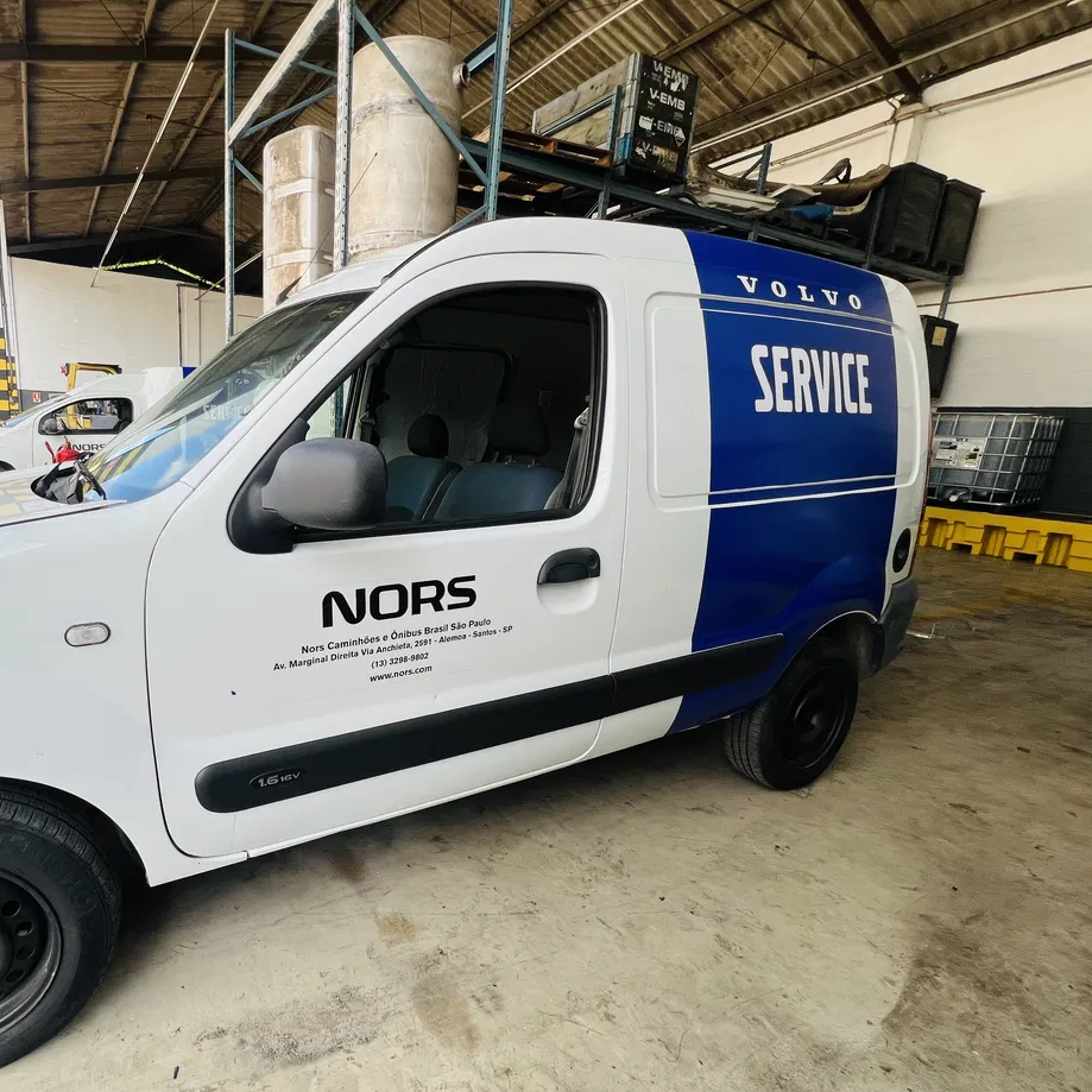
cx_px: 352
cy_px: 568
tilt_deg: -12.1
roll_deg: -1.8
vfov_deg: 87.4
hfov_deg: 84.0
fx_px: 571
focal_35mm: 16
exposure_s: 1/215
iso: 32
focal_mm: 1.57
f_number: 1.8
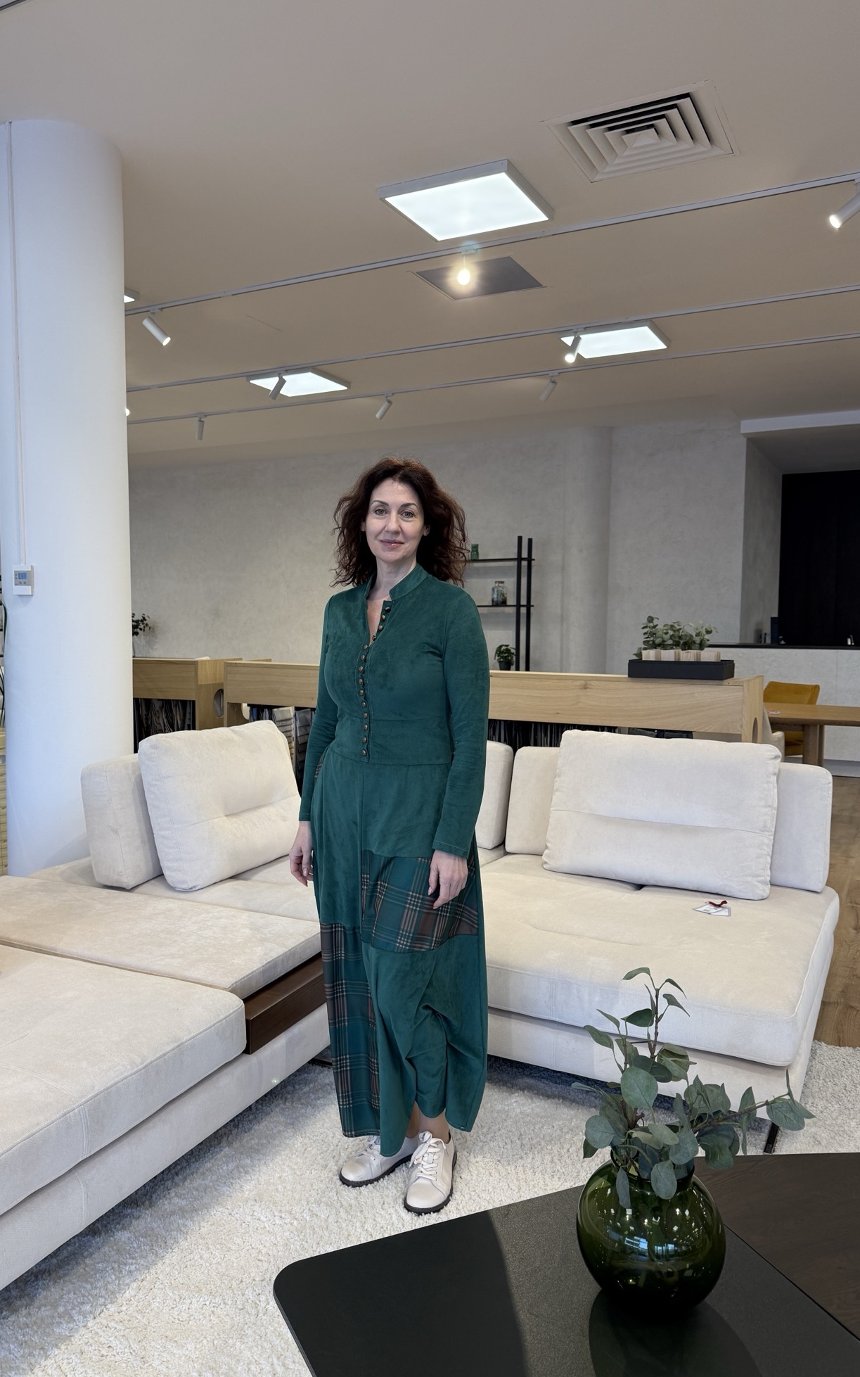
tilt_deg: -2.8
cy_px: 683
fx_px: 975
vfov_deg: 70.4
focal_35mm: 26
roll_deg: -0.6
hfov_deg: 47.4
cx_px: 364
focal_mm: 6.76
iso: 100
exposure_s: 1/223
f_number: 1.78
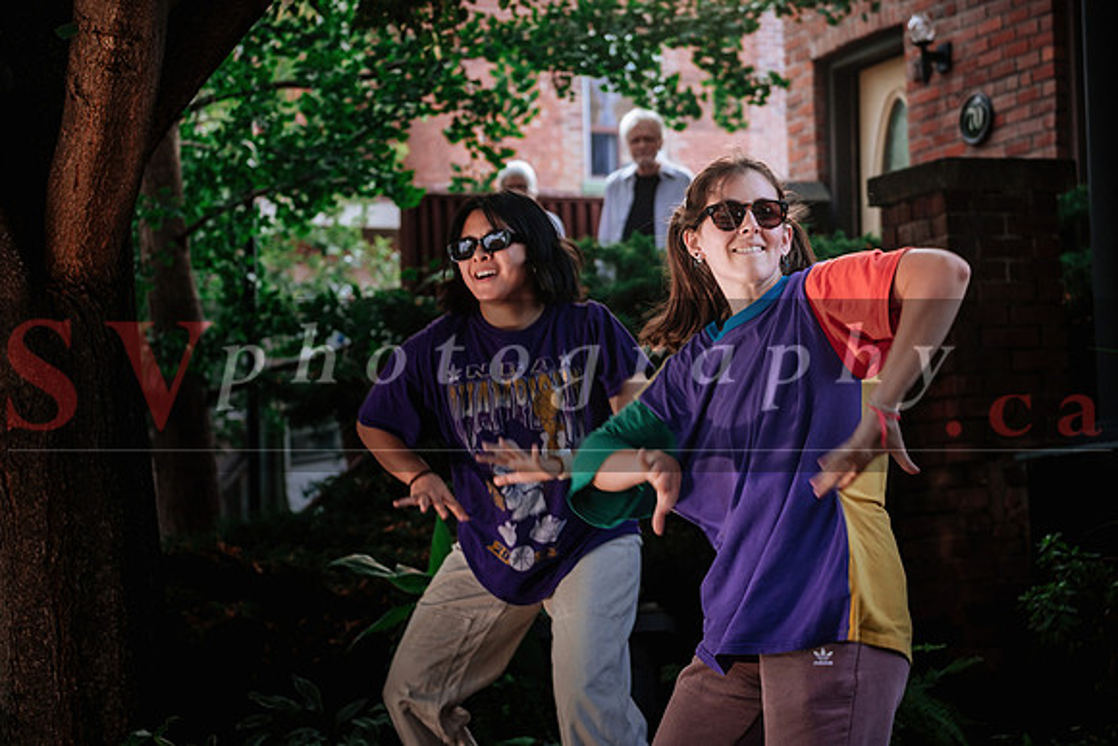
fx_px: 2622
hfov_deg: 24.1
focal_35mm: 84
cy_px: 326
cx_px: 559
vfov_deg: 16.2
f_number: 2.8
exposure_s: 1/200
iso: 400
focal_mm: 50
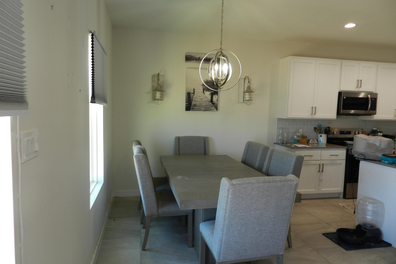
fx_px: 264
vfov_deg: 53.1
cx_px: 199
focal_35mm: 24
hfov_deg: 73.7
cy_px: 133
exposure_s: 1/50
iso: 160
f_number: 3.4
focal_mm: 4
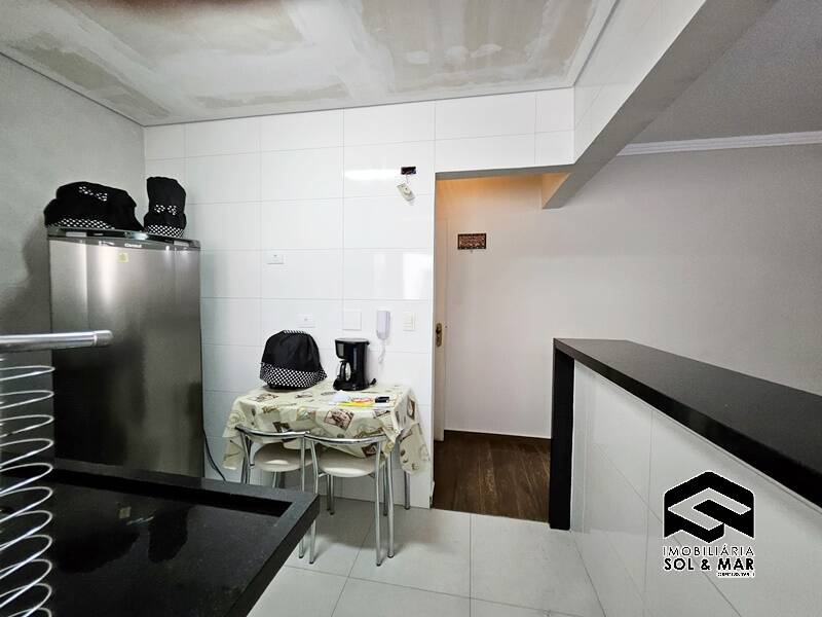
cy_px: 308
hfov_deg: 106.2
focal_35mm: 13
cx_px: 411
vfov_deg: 89.9
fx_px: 309
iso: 250
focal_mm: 1.7
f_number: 2.2
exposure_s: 1/60
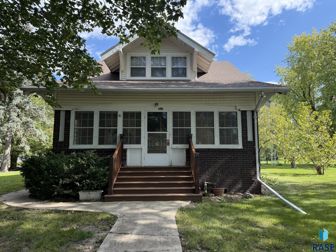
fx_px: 233
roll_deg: +0.8
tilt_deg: +6.8
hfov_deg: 71.6
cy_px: 126
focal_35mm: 24
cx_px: 168
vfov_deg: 56.8
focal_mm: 6.76
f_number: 1.78
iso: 100
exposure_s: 1/1156
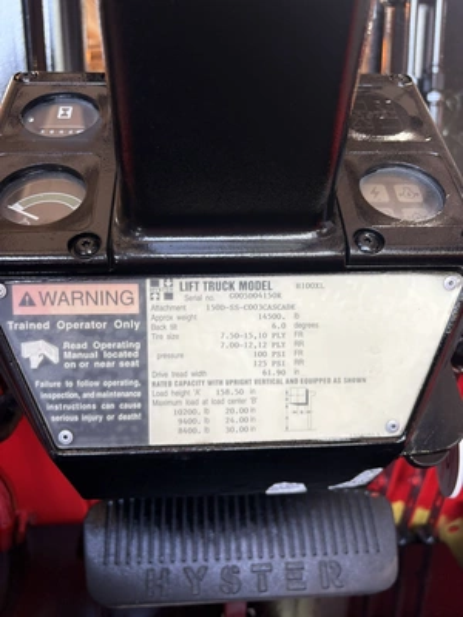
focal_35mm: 26
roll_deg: +1.0
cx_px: 232
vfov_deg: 67.3
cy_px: 308
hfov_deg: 53.1
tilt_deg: -14.6
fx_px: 464
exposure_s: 1/60
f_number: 1.6
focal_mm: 5.96
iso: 80
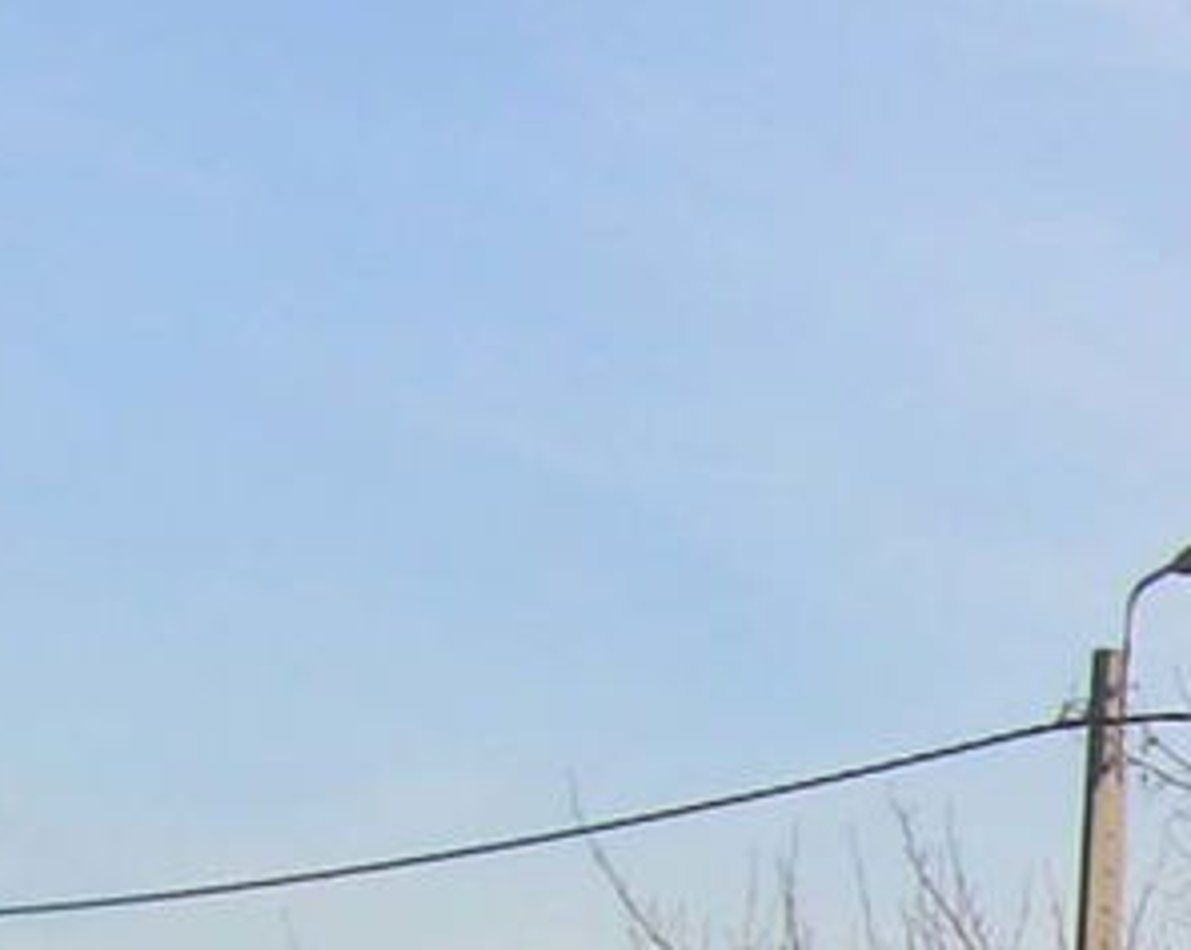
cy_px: 1211
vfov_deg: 6.9
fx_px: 7782
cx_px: 2891
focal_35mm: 221
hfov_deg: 8.1
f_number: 5.6
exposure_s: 1/200
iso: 50
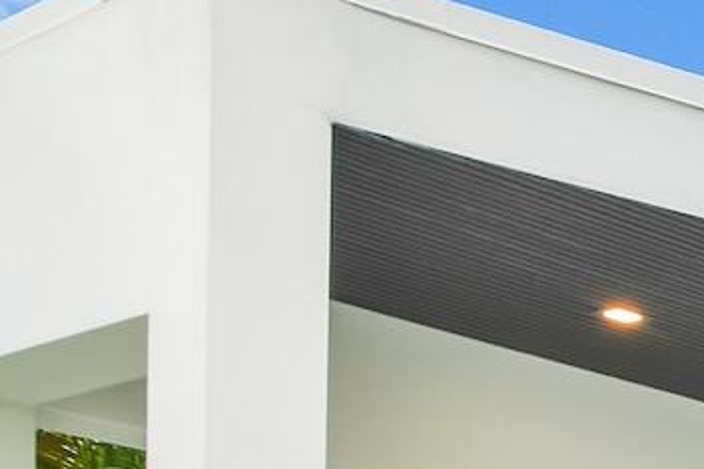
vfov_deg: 11.2
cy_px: 1060
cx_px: 1982
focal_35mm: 106
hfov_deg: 12.1
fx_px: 2072
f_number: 11
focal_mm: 16
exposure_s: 1/125
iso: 200
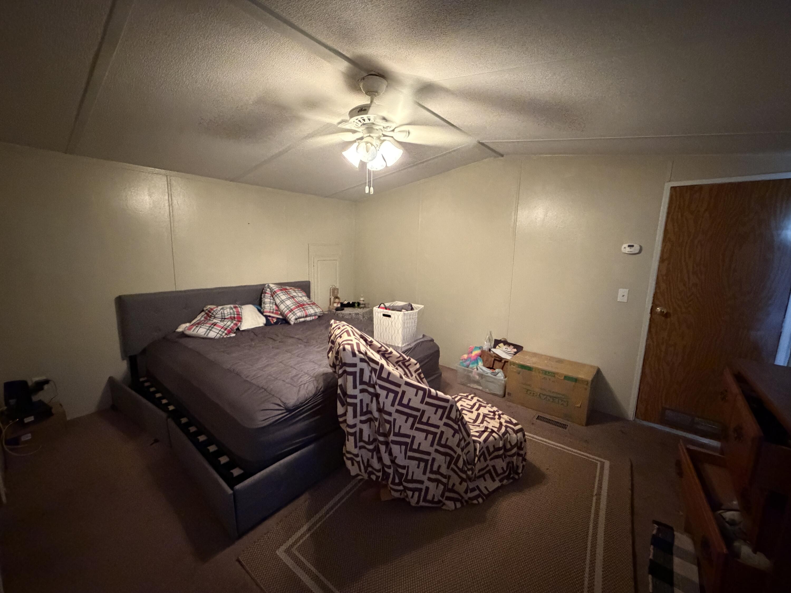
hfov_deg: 102.1
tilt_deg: -10.1
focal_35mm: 14
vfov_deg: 85.7
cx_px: 396
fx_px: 320
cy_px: 296
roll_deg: -1.7
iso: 1250
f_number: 2.2
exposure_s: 1/40
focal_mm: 2.22
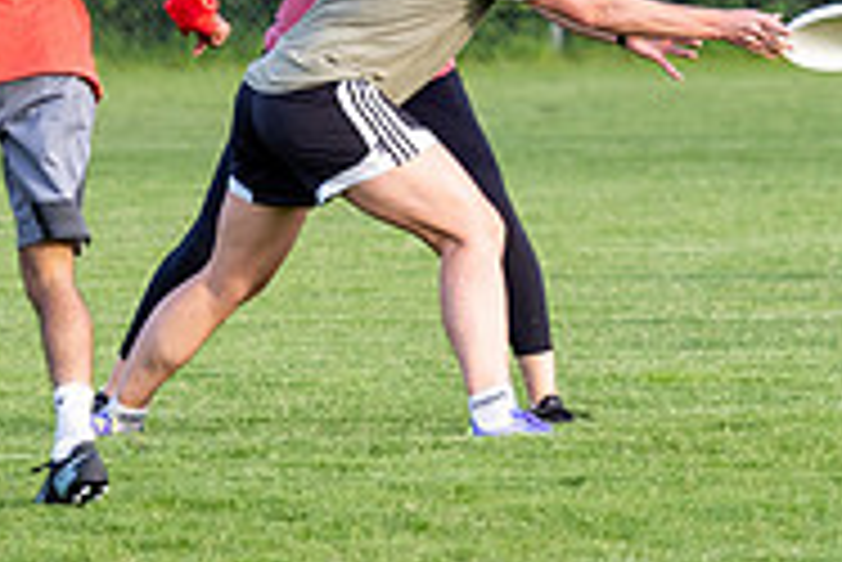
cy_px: 187
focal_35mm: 807
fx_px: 18889
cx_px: 441
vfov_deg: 1.7
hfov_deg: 2.6
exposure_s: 1/1000
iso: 400
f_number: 2.8
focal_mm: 125
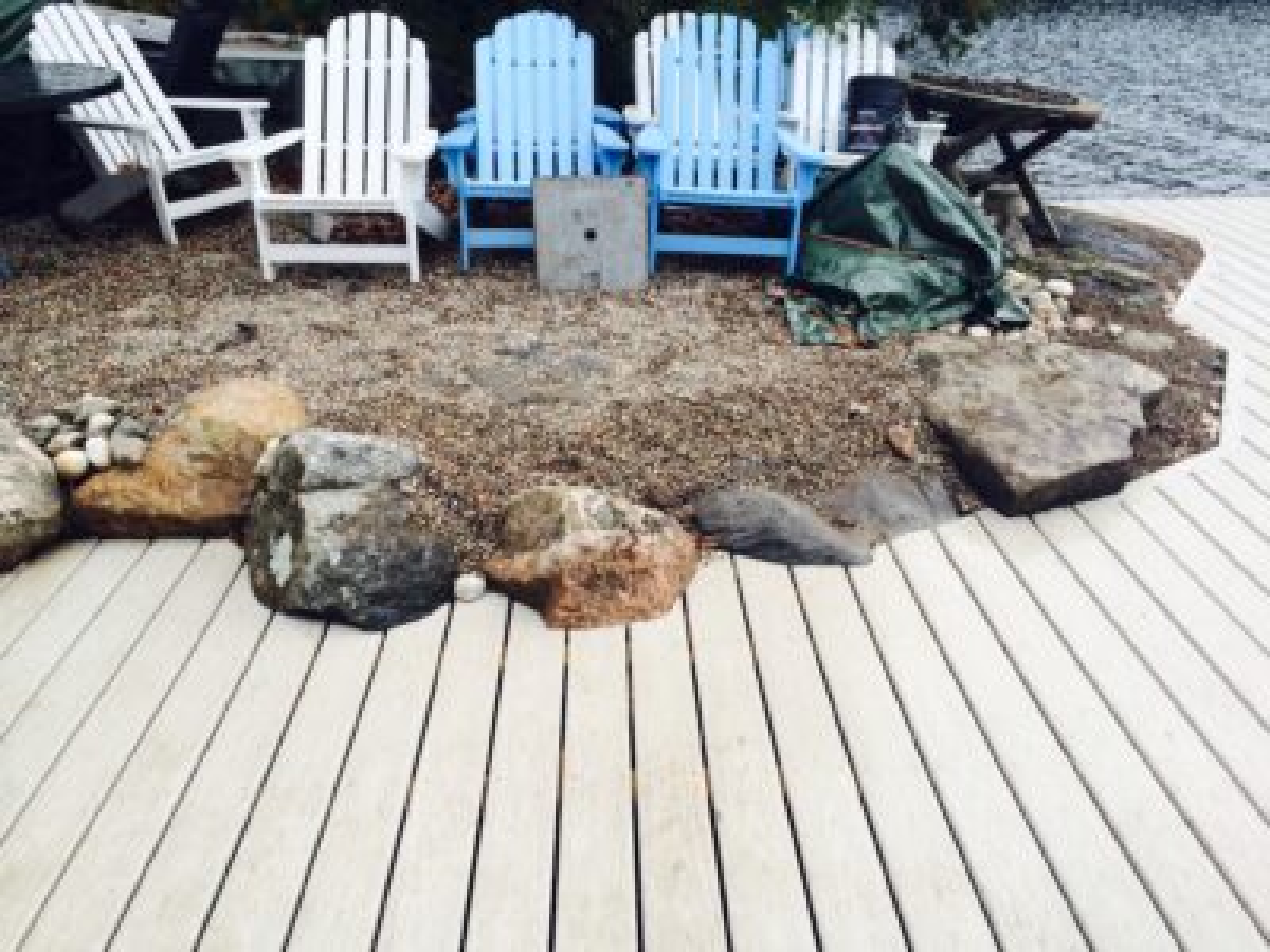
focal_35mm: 30
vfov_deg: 46.8
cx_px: 635
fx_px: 1101
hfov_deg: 60.0
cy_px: 476
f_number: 2.2
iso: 32
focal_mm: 4.12
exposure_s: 1/533
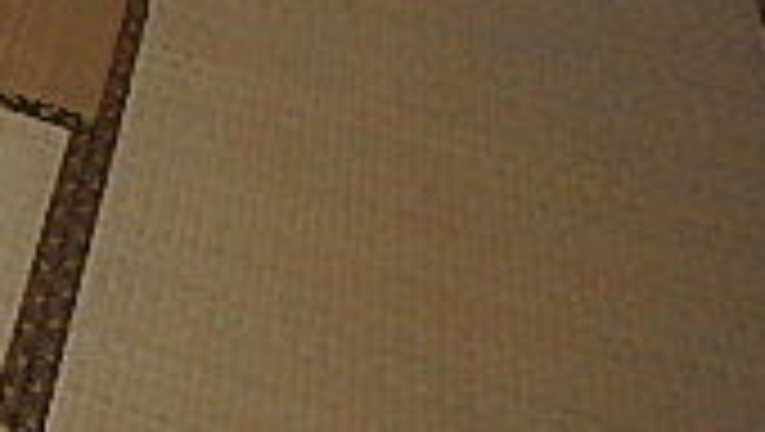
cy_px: -598
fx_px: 1746
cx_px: -580
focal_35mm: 86
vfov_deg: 11.6
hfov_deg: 19.2
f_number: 3.5
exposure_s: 1/60
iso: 160
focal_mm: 3.7
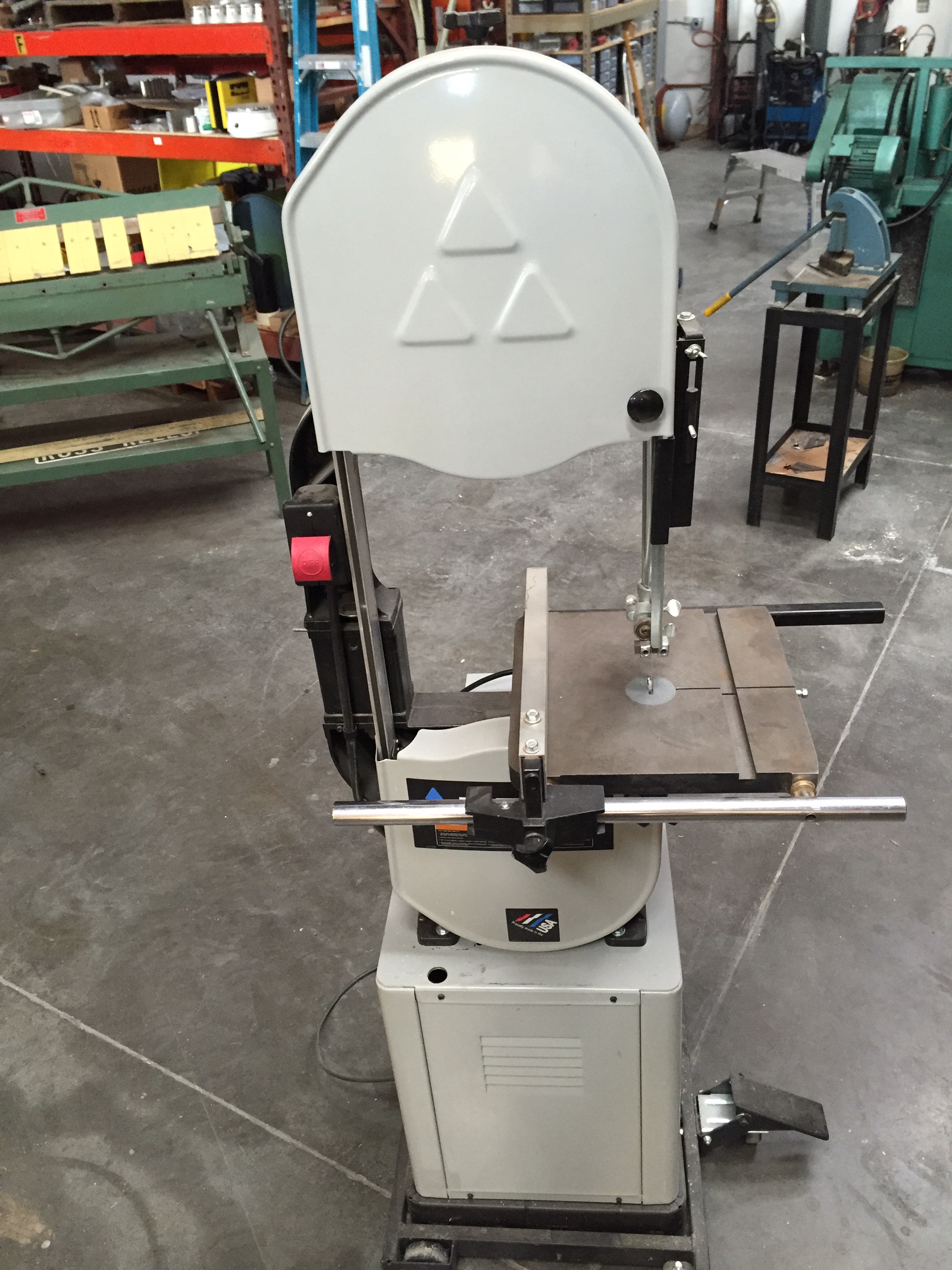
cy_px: 635
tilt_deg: -32.4
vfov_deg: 61.7
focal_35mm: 29
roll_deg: +2.8
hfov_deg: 48.2
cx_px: 476
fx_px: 1063
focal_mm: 4.15
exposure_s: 1/30
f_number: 2.2
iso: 160
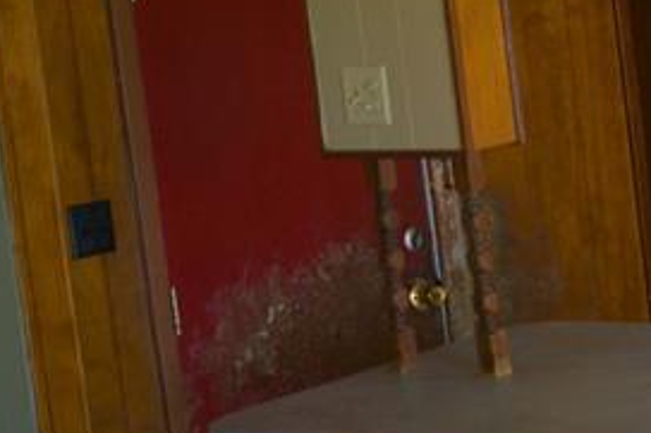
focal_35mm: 188
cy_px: 175
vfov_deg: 7.3
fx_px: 3397
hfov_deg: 10.3
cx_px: 1163
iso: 320
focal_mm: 50
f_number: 1.8
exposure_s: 1/100
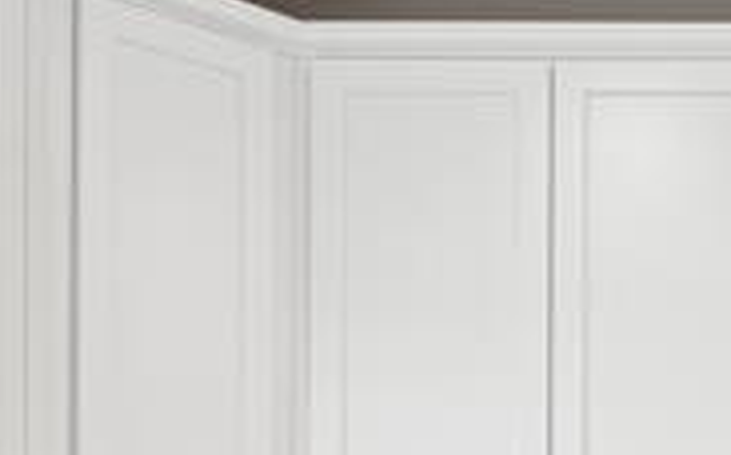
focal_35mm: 80
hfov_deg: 25.2
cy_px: 684
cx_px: 635
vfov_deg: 15.1
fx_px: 1592
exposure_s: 1/4
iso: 100
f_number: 9
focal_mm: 14
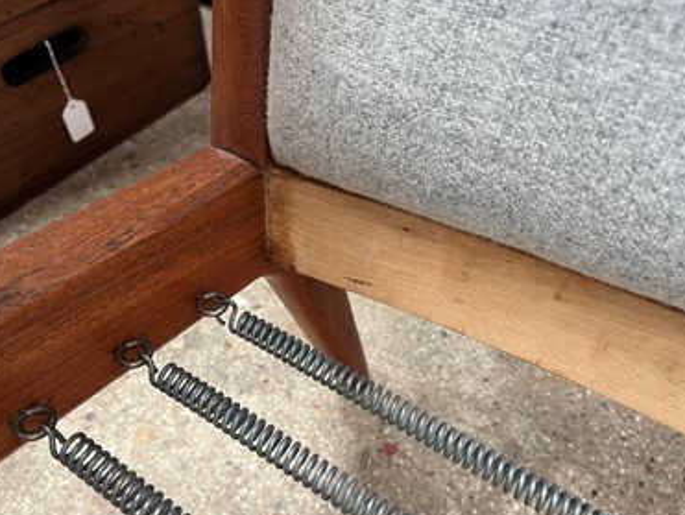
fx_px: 555
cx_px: 329
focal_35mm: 28
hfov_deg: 63.4
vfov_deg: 49.8
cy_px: 273
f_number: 1.6
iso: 250
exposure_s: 1/50
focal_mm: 5.1
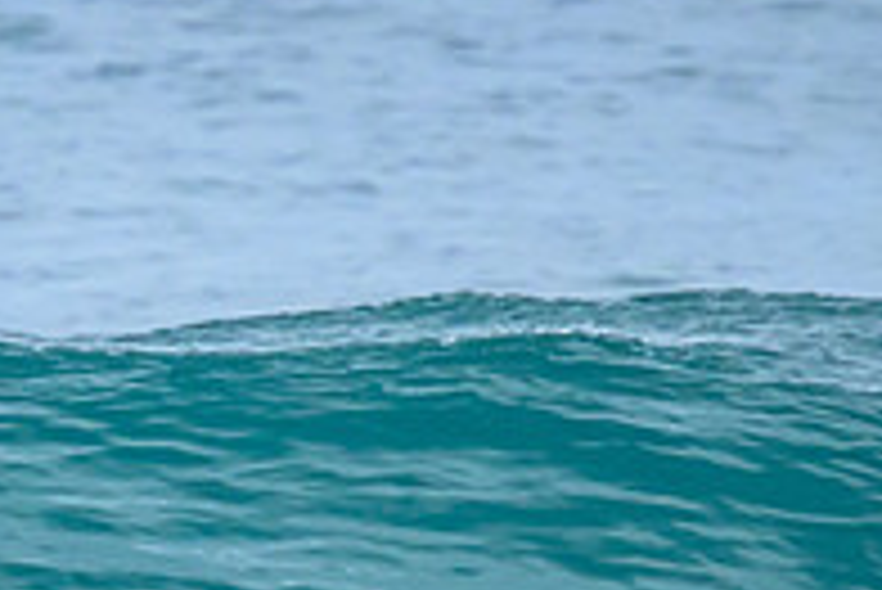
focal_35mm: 3249
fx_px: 79657
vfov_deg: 0.4
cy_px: 527
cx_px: -289
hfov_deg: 0.6
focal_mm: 800
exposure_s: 1/2000
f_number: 11
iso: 2500
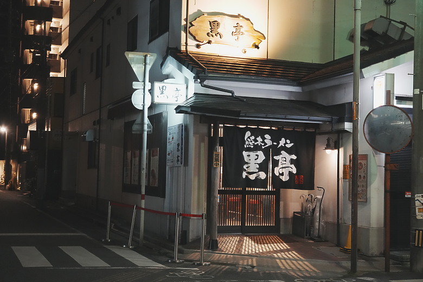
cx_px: 212
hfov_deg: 38.2
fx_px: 611
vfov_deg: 26.0
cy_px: 141
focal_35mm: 52
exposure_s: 1/60
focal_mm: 52
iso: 8000
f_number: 4
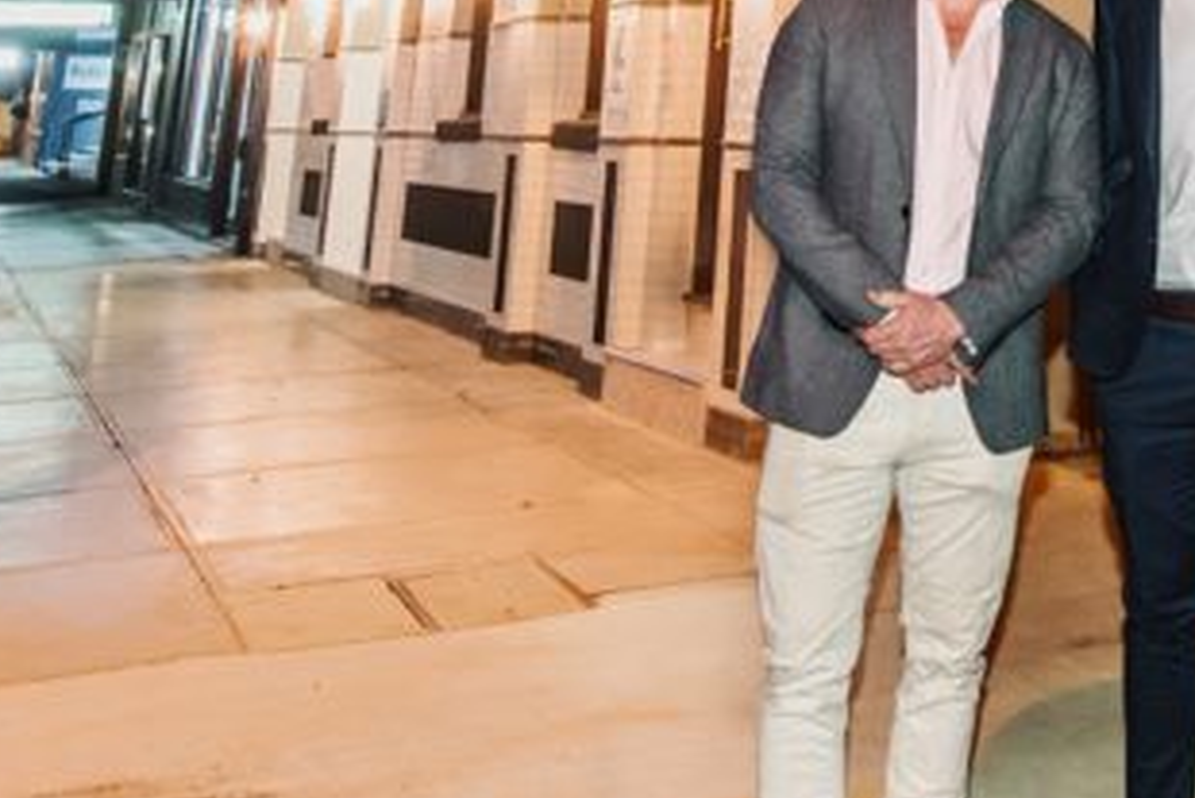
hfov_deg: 30.5
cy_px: -434
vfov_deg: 19.0
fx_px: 2059
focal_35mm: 62
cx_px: 1141
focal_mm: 16
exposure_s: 2.5
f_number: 16
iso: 1000
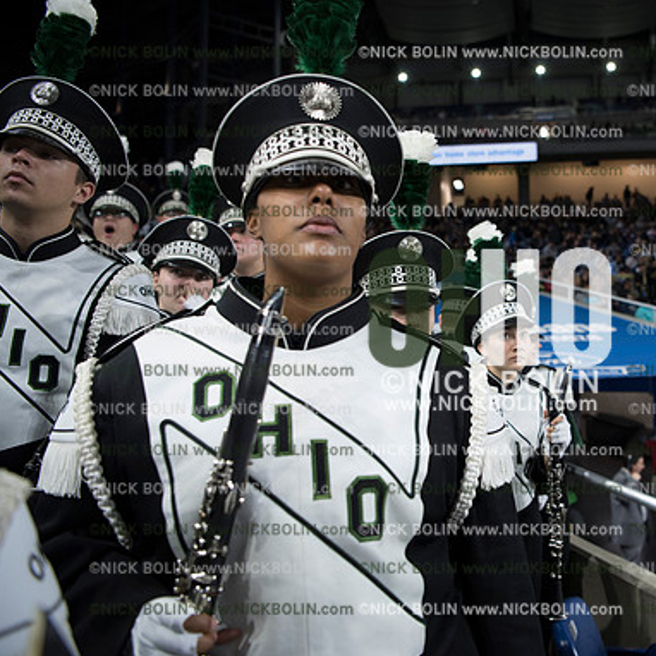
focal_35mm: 31
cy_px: 331
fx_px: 665
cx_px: 489
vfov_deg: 52.5
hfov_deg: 50.4
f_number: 2.8
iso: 1250
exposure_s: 1/640
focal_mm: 24
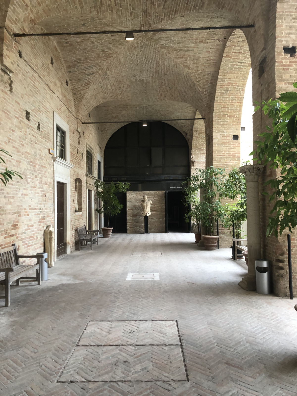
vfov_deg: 63.4
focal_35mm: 28
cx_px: 148
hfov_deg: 49.7
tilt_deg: +2.0
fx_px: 320
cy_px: 198
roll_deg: +0.0
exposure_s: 1/17
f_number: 1.8
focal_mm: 4
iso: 50
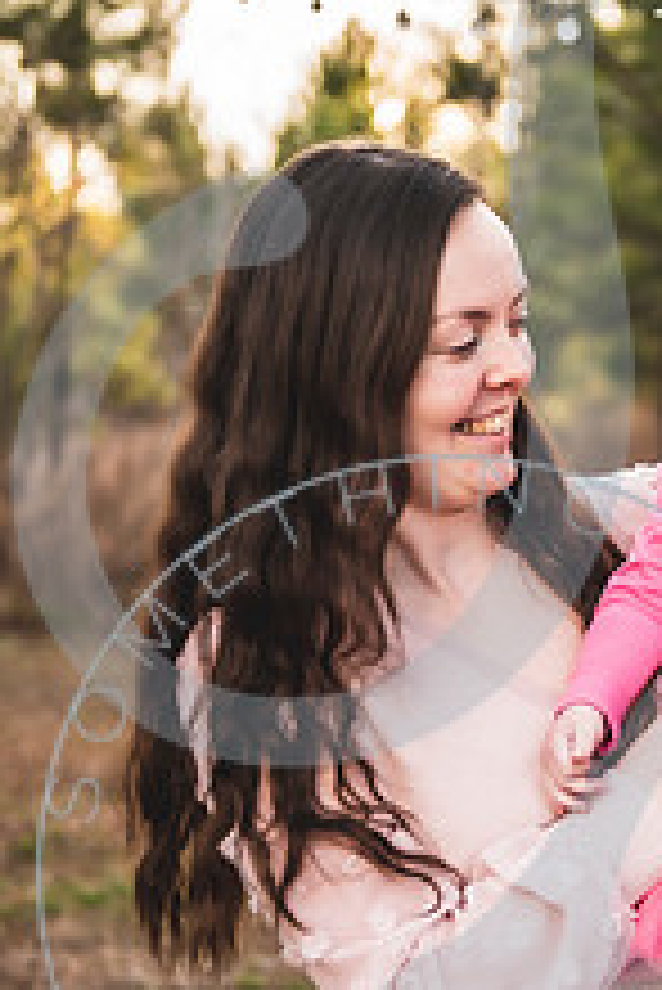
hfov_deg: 13.8
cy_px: 531
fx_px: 2699
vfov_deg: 20.8
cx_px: 657
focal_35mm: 98
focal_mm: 48
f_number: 2.8
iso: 100
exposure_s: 1/125
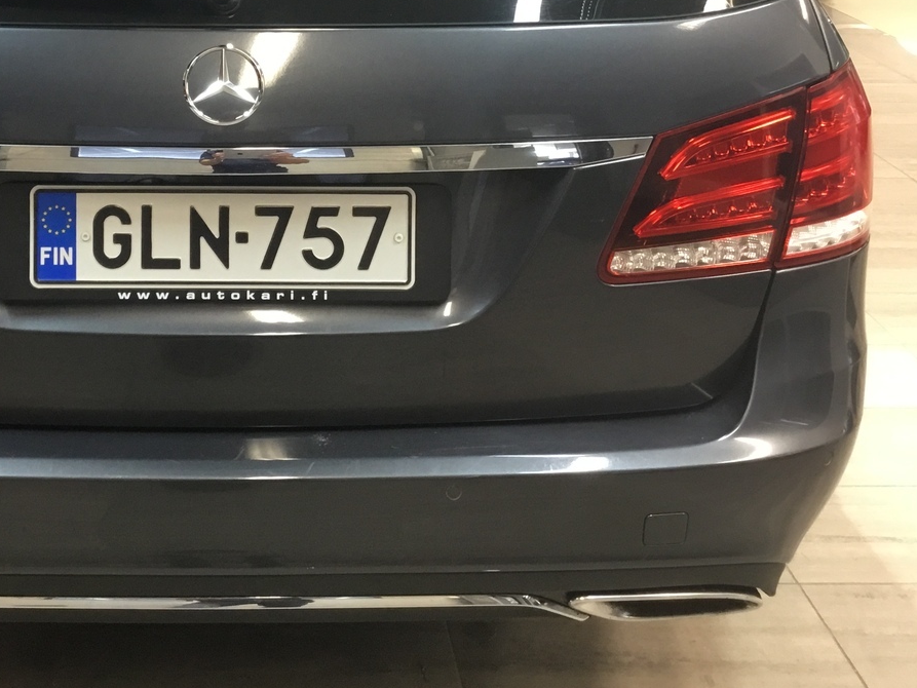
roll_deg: +0.8
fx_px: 1325
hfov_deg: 37.3
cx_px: 232
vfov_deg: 28.5
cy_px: 145
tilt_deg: -17.7
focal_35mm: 50
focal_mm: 3.3
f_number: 2.4
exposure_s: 1/33
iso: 125
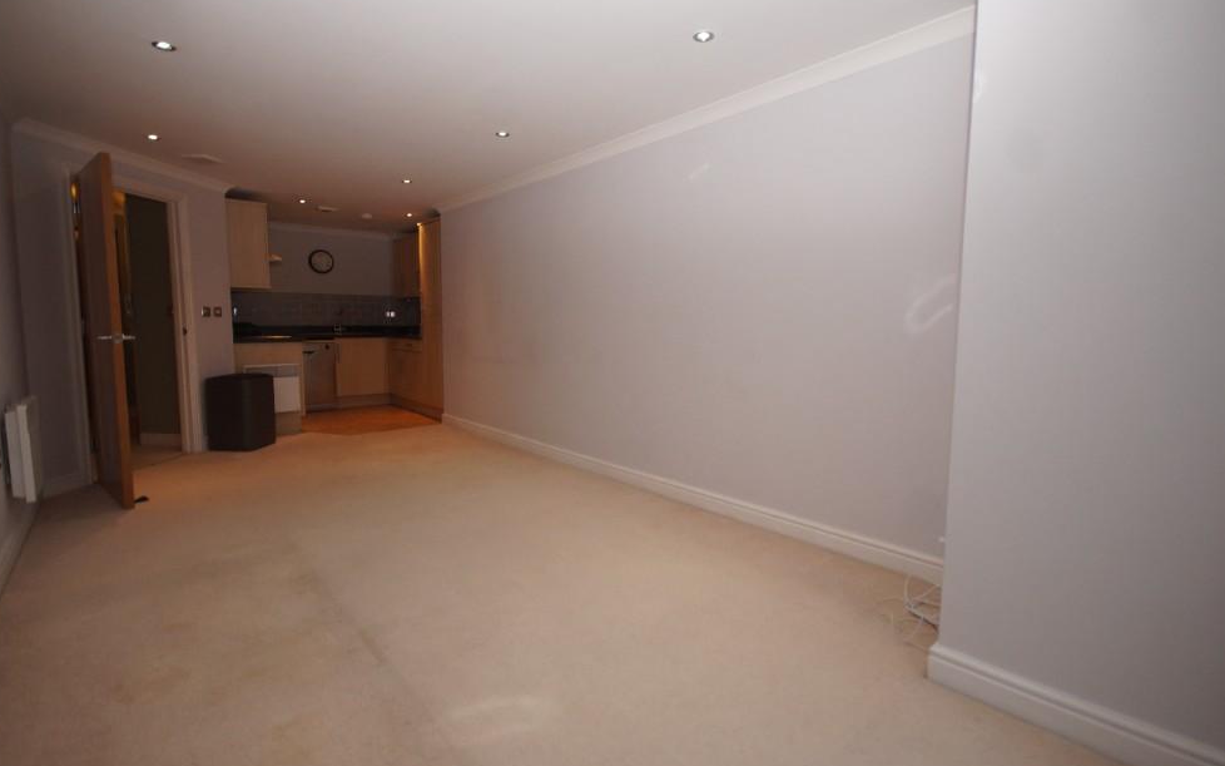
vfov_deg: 71.2
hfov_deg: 97.8
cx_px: 602
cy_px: 370
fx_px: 534
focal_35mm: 16
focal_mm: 10
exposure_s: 1/60
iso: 320
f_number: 4
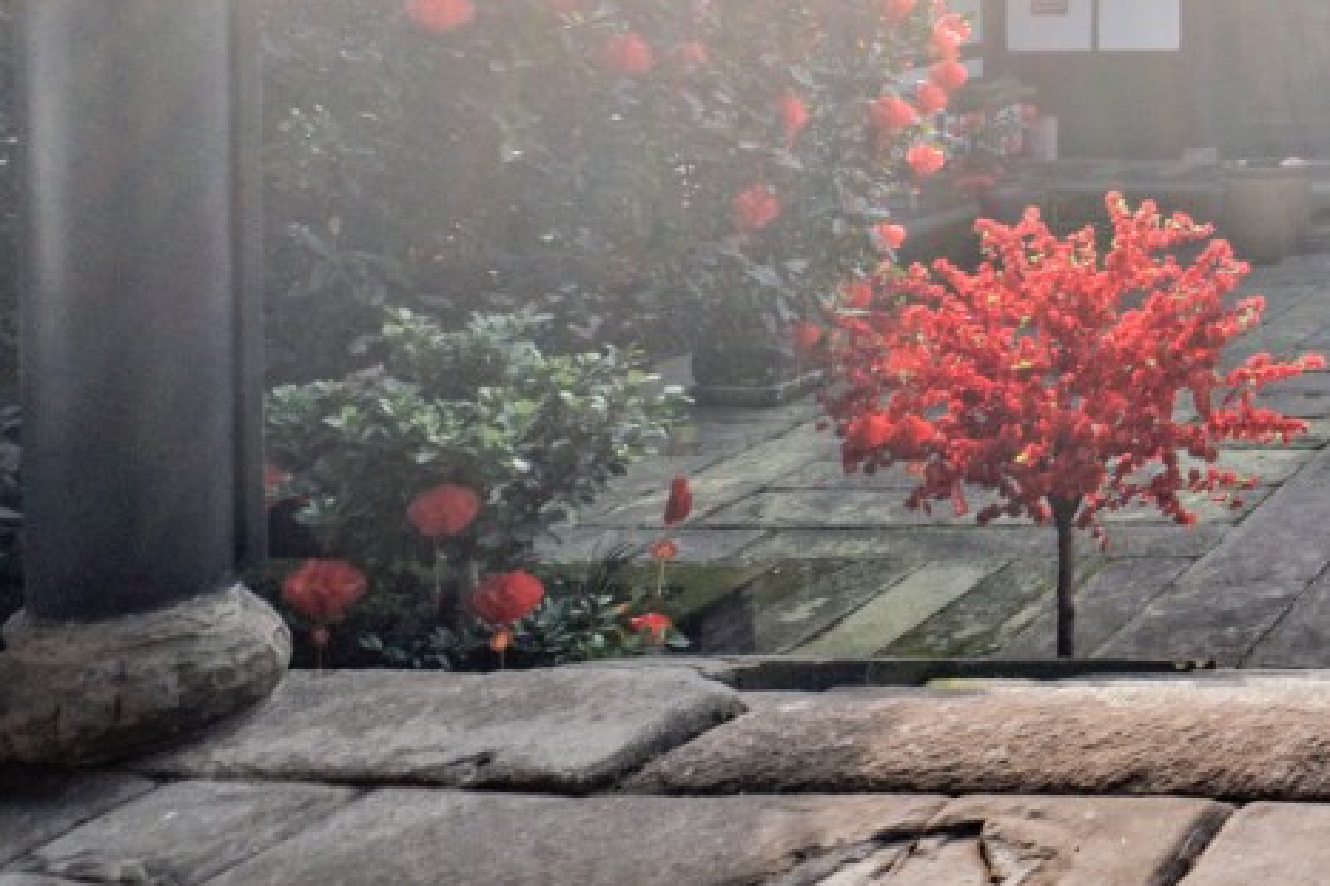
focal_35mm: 36
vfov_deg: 32.0
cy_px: -117
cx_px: 1848
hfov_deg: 33.0
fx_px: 1329
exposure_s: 1/250
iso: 100
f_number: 8
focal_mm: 12
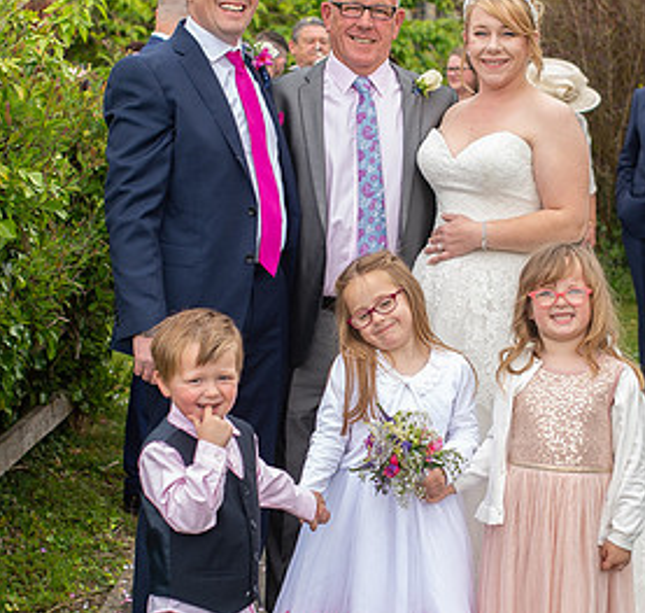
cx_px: 380
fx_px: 1871
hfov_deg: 19.5
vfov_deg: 18.6
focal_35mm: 91
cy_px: 325
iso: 125
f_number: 2.8
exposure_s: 1/500
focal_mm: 35
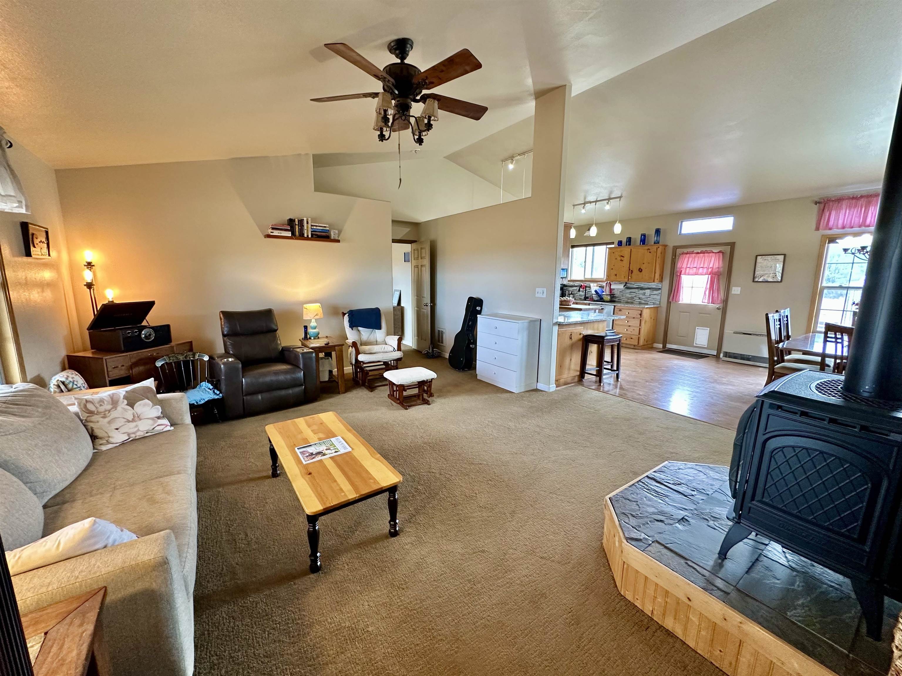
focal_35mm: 14
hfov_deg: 102.1
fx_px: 365
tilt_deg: -9.3
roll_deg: -0.6
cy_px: 338
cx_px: 451
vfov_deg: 85.7
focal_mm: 2.22
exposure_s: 1/60
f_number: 2.2
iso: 250
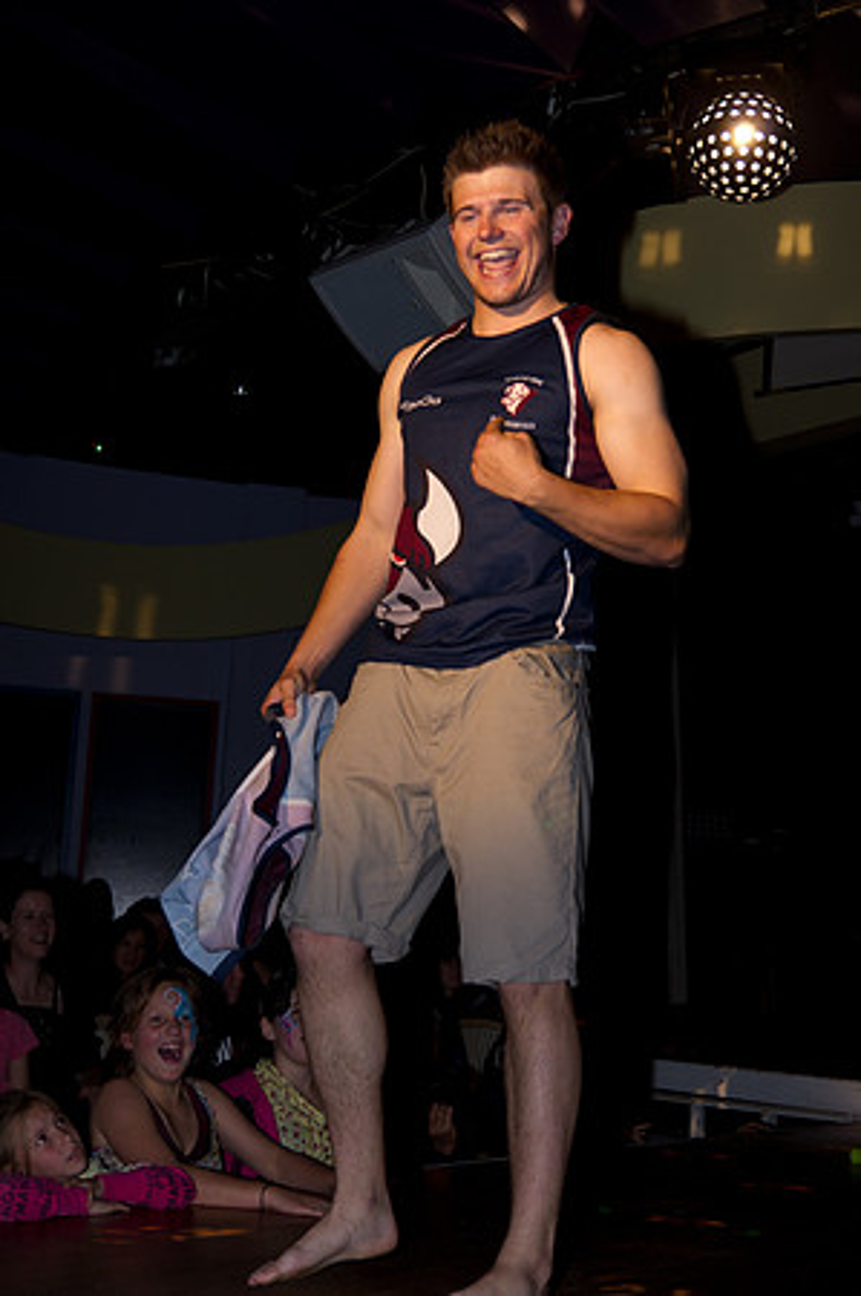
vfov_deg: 40.4
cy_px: 648
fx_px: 1762
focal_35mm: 49
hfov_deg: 27.5
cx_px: 430
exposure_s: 1/160
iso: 250
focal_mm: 32.5
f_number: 2.8
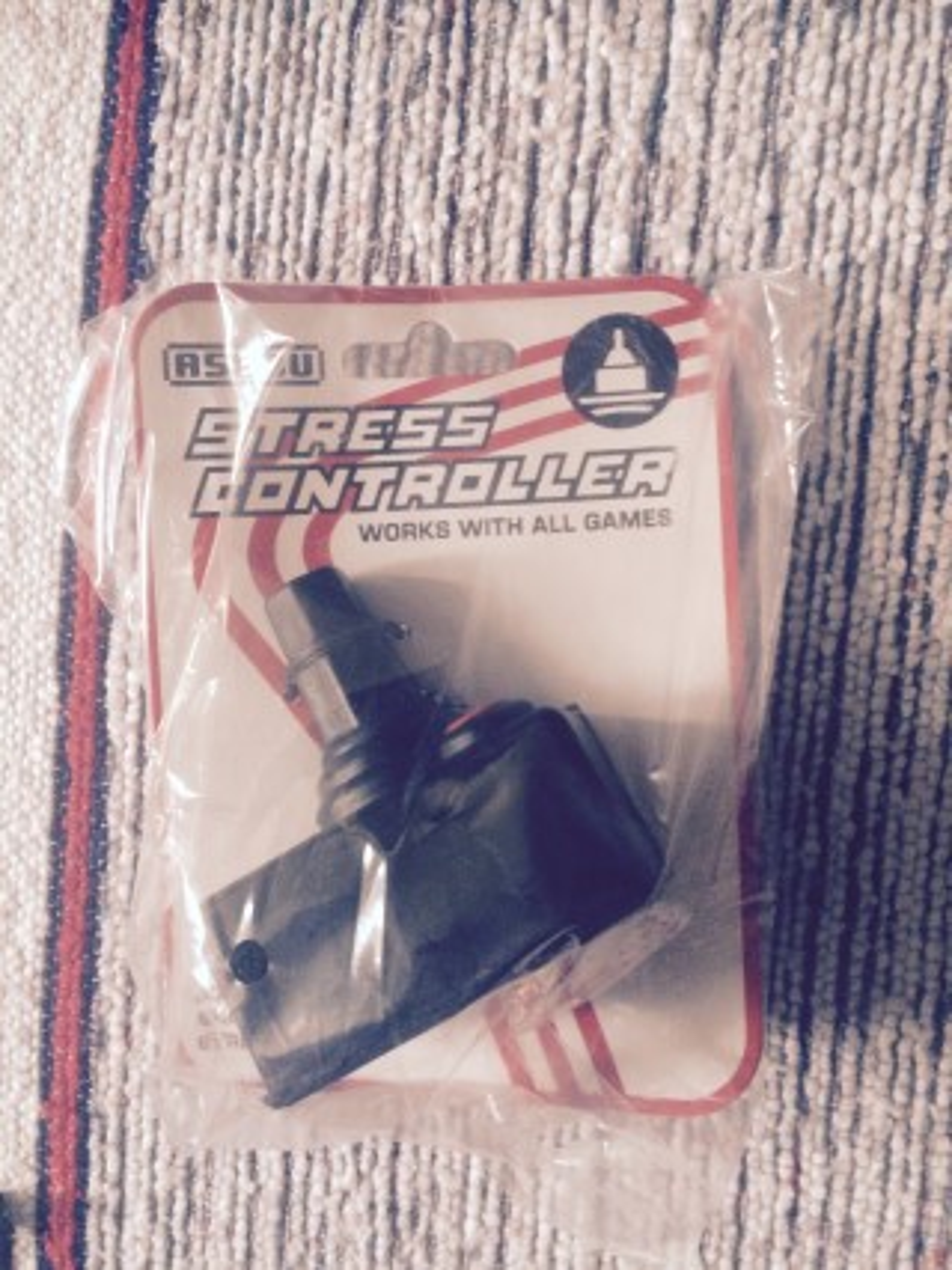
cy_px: 635
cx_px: 476
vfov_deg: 61.7
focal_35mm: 29
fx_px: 1064
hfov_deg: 48.2
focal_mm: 4.15
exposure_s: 1/20
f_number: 2.2
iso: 250
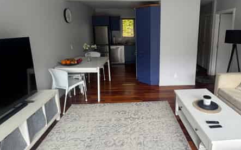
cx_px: 144
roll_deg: +1.1
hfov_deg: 78.8
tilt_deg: -9.9
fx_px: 144
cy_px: 58
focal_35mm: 22
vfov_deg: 54.5
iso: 40
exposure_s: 1/153
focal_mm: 2.22
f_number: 2.2
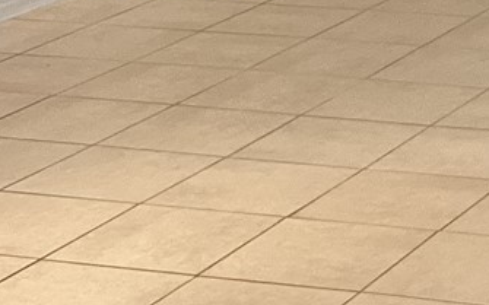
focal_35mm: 157
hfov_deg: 12.7
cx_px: 718
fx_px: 2091
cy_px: -34
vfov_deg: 8.3
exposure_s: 1/60
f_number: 2.4
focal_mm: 3.3
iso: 160
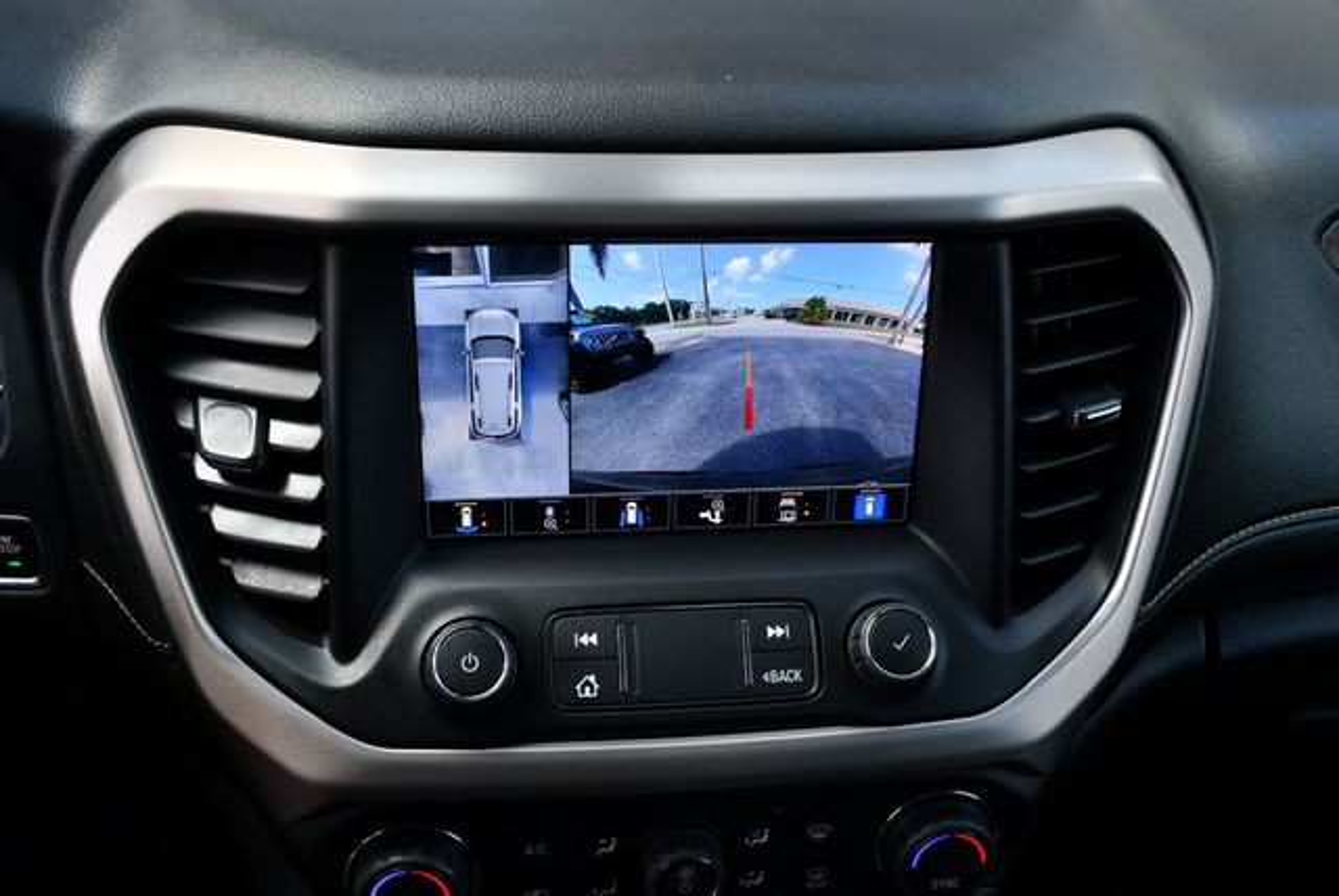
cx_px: 670
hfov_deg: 53.1
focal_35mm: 36
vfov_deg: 36.9
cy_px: 448
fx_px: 1340
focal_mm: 18
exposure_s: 1/250
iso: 400
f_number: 4
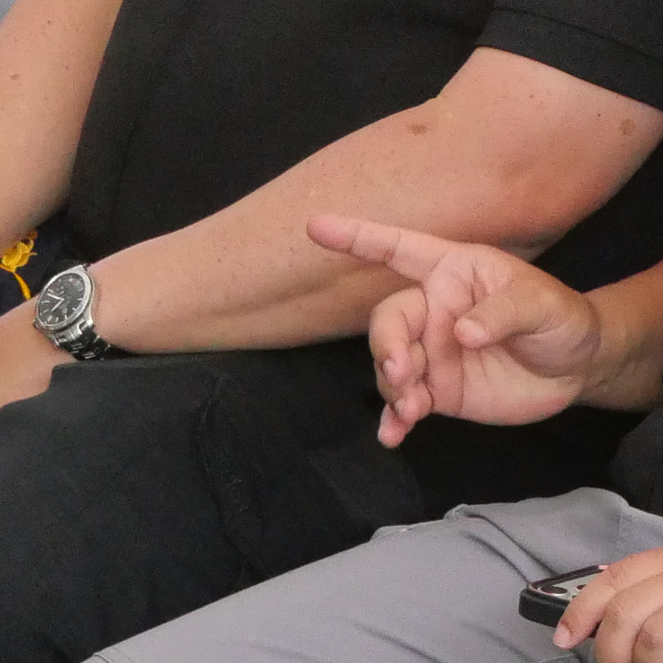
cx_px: 545
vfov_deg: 3.3
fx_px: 11593
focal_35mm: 535
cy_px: -165
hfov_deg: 3.3
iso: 3200
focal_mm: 60
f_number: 9
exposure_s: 1/640
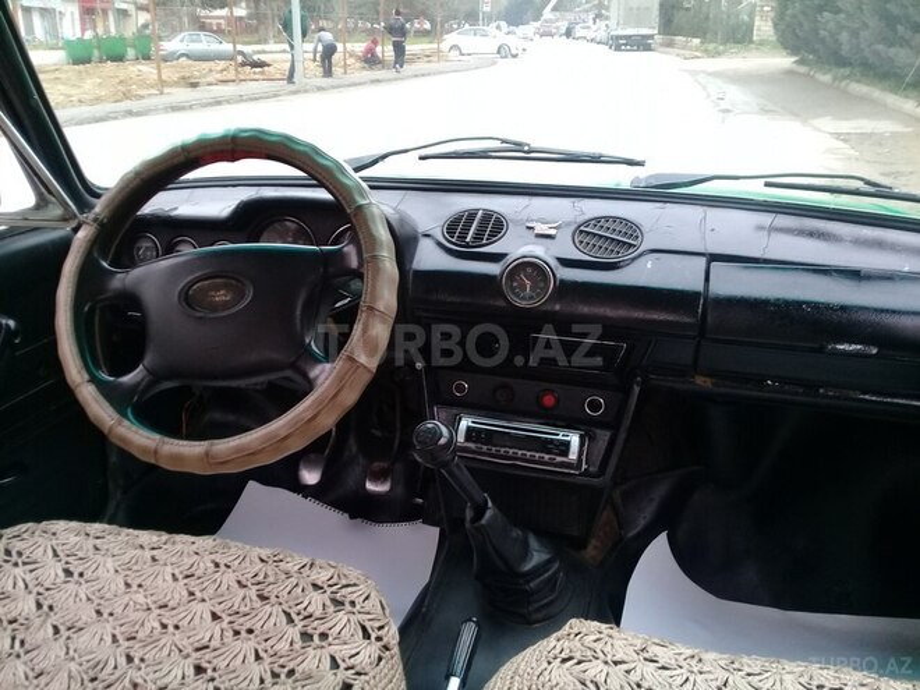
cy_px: 345
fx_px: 824
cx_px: 460
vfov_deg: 45.4
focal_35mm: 31
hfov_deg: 58.4
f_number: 2.2
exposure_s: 1/33
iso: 64
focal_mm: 3.3
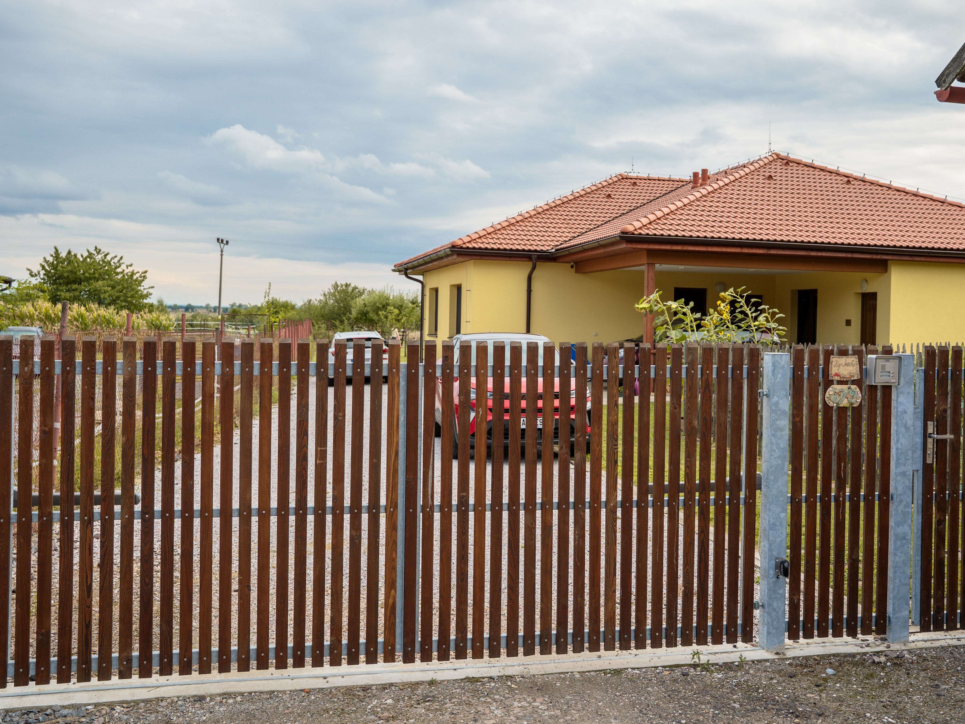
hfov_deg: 47.7
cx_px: 562
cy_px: 328
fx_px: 1087
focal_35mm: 39
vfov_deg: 36.8
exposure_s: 1/250
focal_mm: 31.7
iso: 100
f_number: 4.5
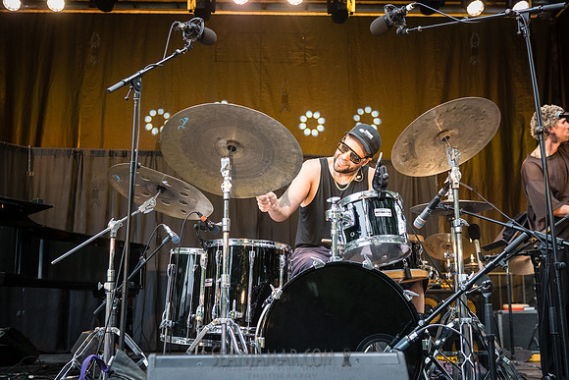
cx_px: 282
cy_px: 195
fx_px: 685
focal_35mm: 43
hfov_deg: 45.1
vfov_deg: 31.0
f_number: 3.5
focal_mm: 35
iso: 2000
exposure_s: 1/500
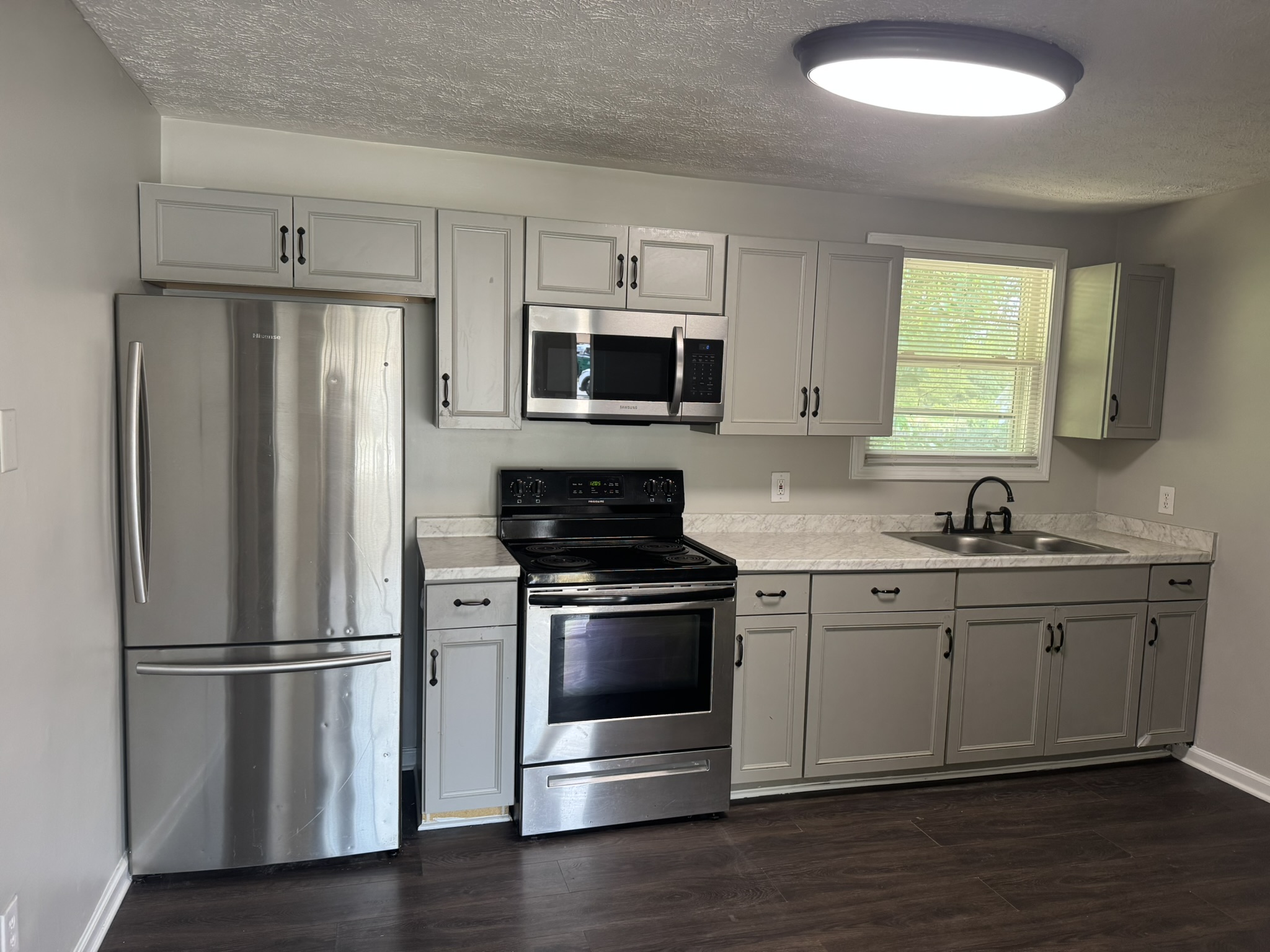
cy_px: 476
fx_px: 881
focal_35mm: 24
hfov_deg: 71.6
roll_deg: -2.8
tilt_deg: -5.5
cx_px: 635
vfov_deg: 56.8
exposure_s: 1/120
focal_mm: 6.76
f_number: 1.78
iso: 200
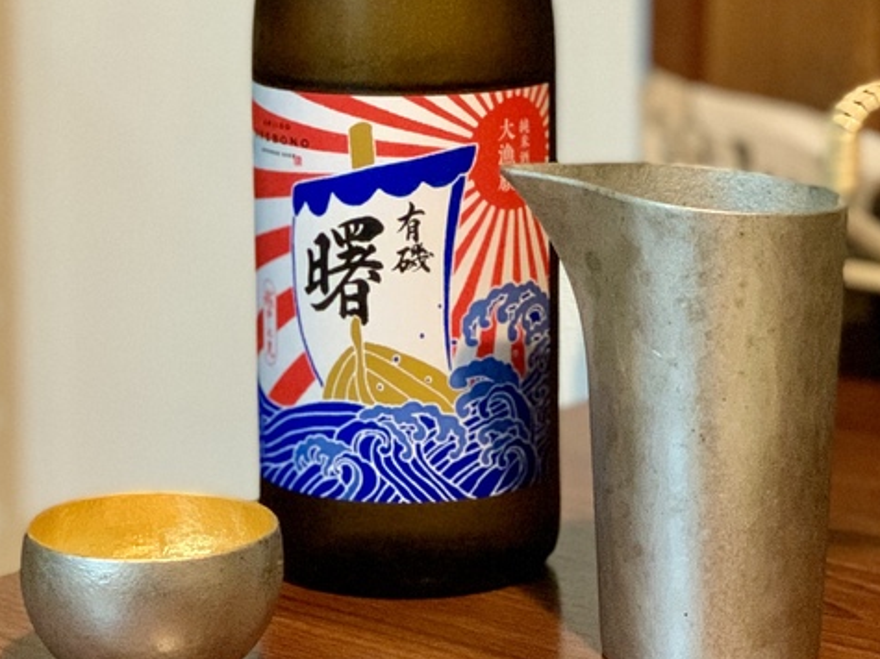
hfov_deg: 28.2
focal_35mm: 69
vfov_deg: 21.3
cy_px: 247
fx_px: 1754
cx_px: 417
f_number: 2.4
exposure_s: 1/40
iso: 500
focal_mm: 6
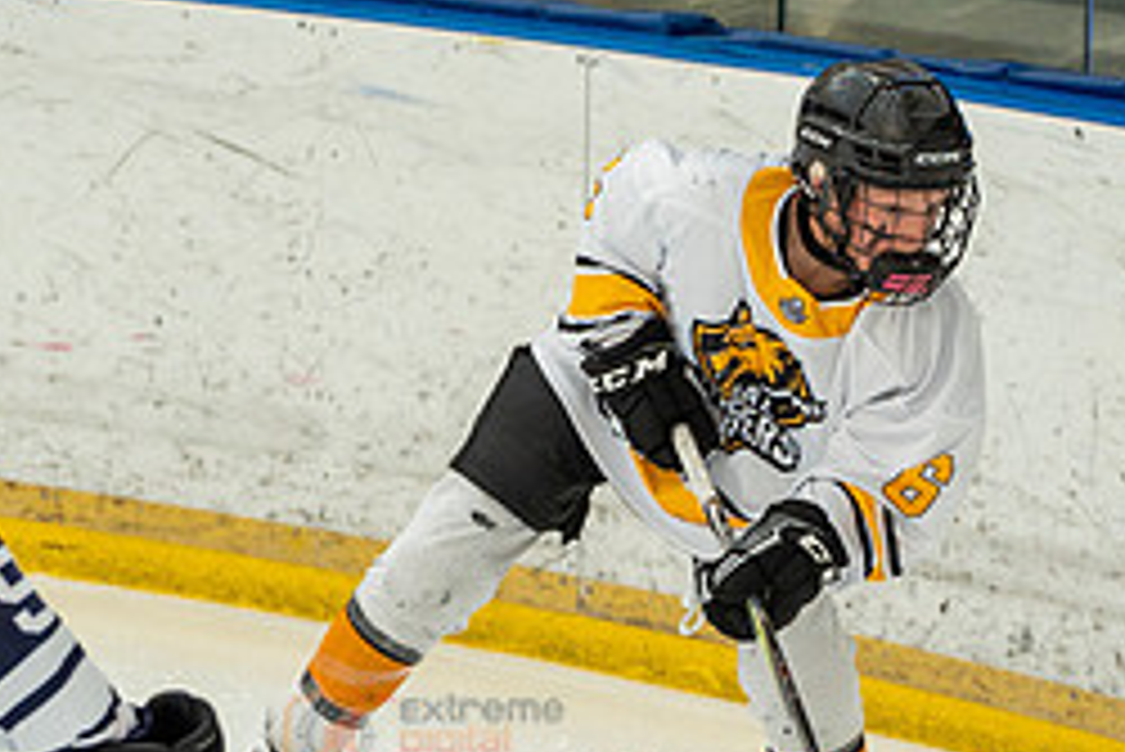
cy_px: 750
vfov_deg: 4.7
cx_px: 477
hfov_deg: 7.0
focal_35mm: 295
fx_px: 9224
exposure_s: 1/1600
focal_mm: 85
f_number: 3.5
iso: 800
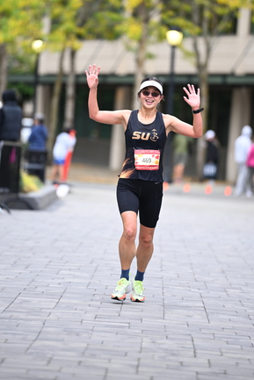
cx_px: 145
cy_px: 143
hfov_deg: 5.4
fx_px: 2686
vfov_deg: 8.1
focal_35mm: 254
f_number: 2.8
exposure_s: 1/2000
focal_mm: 200
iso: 1000
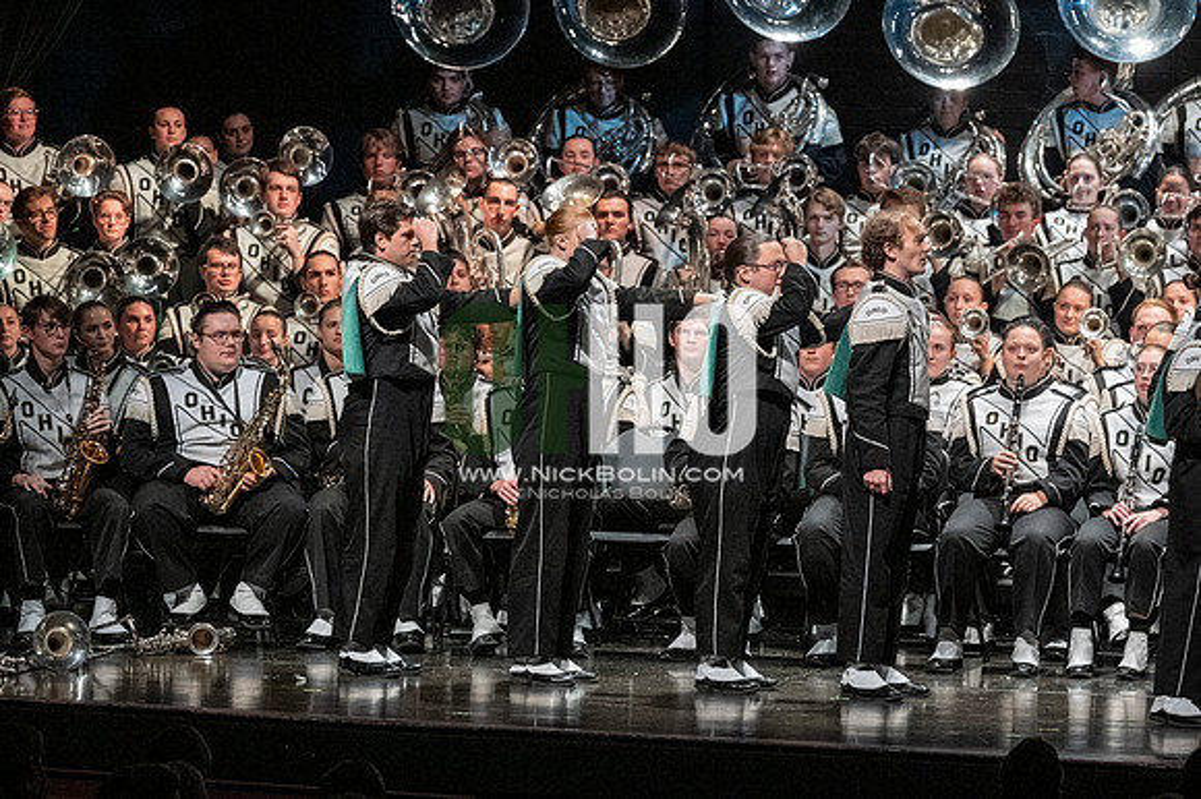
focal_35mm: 225
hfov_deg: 9.2
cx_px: 600
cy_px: 400
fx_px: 7502
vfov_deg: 6.1
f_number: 4
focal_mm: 150
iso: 4000
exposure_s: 1/500
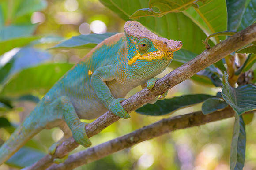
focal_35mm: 115
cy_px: 77
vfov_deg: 11.9
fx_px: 817
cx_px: 116
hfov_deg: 17.8
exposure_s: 1/160
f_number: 7.1
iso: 500
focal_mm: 105
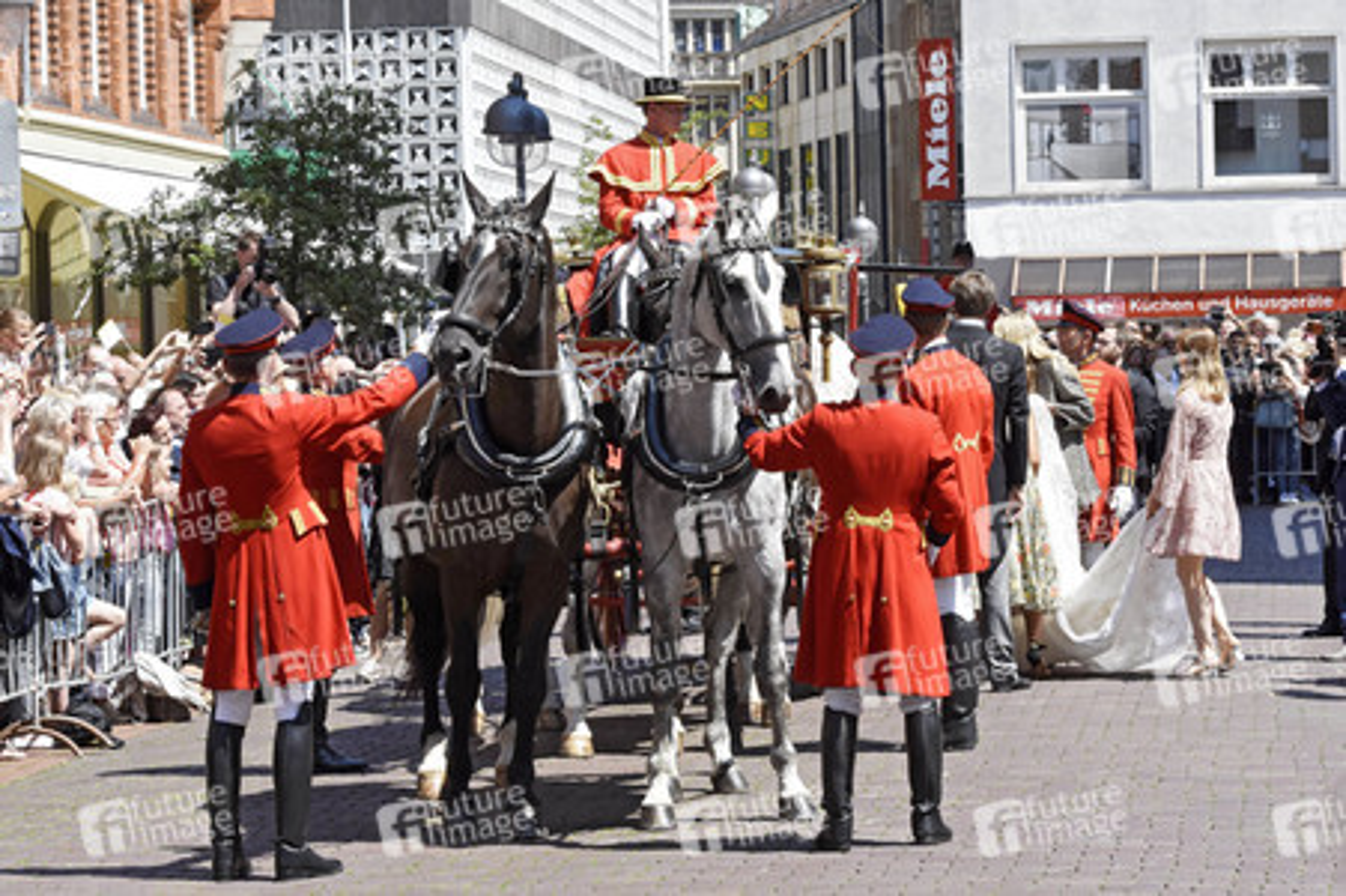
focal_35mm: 105
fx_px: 3923
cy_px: 448
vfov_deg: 13.0
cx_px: 673
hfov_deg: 19.5
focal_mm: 70
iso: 800
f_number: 13
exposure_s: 1/500
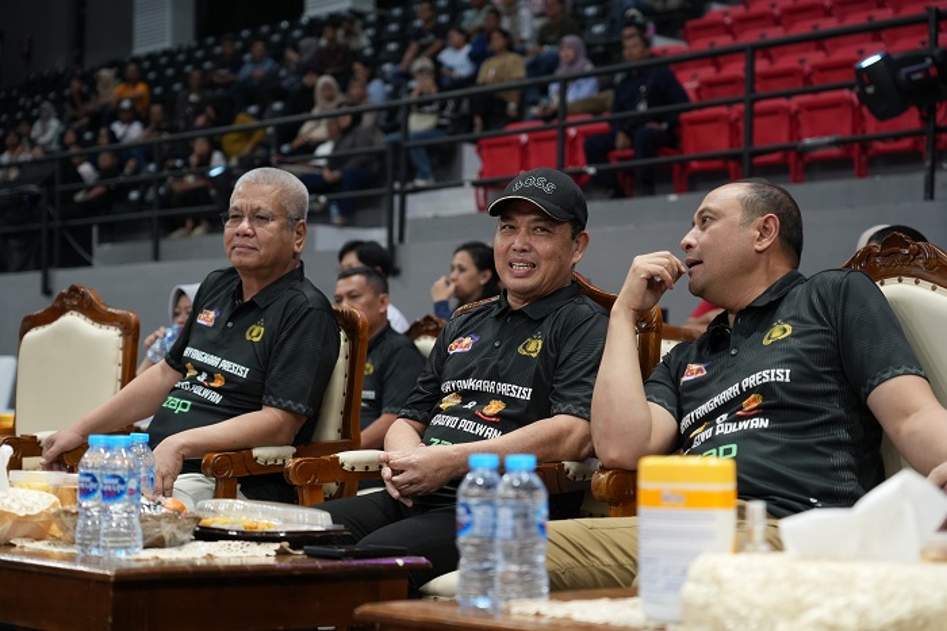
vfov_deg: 19.4
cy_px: 316
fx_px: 1840
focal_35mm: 70
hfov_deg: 28.9
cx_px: 474
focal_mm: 70
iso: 1250
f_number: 4
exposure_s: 1/200
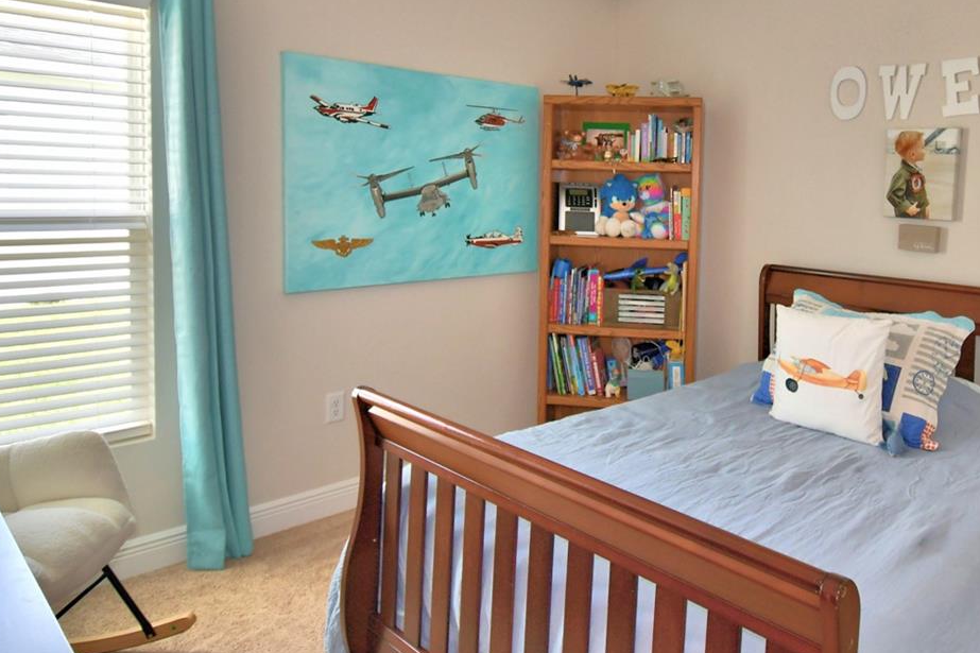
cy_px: 239
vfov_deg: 49.0
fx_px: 708
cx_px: 663
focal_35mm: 26
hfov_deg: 67.3
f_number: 4.5
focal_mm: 10
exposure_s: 1/60
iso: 110
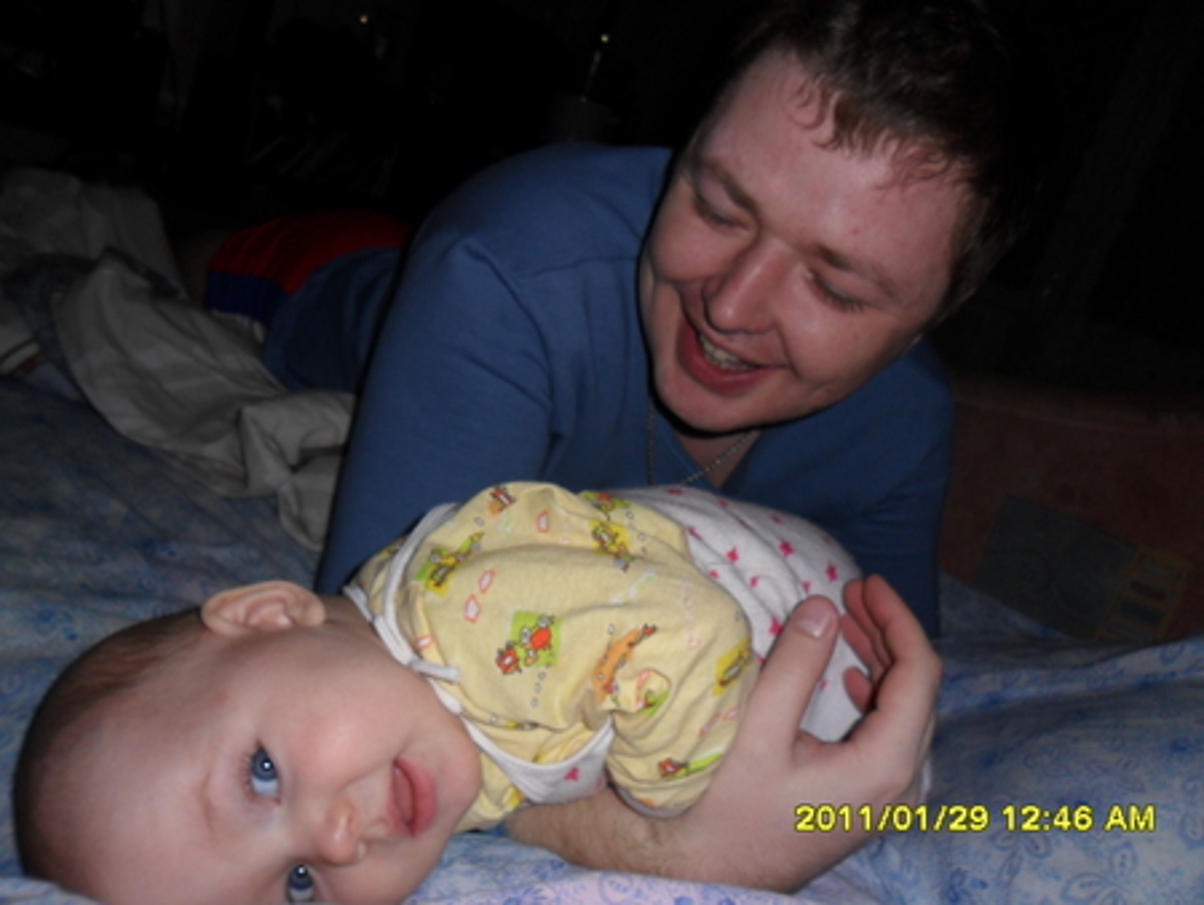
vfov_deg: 51.4
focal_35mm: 27
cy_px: 452
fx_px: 940
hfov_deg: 65.3
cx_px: 602
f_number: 8.9
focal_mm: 4.9
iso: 100
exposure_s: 1/45
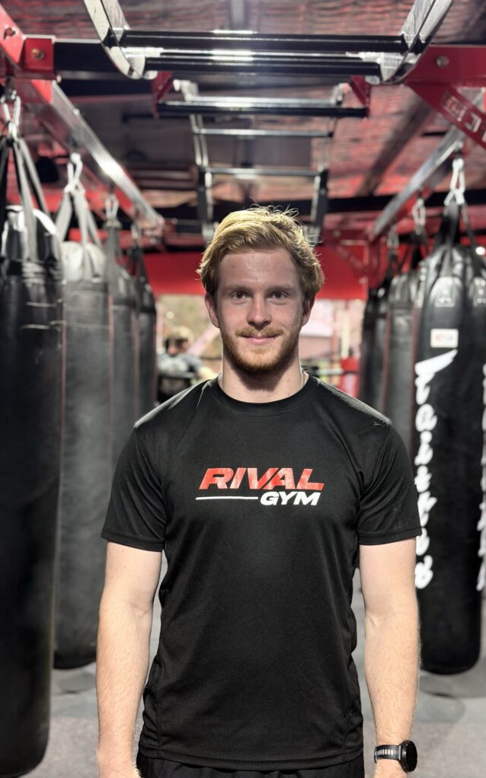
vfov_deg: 39.6
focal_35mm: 51
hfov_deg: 25.3
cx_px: 273
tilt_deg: -1.5
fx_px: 1082
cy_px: 389
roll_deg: -2.6
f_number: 1.78
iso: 200
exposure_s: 1/33
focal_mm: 6.76
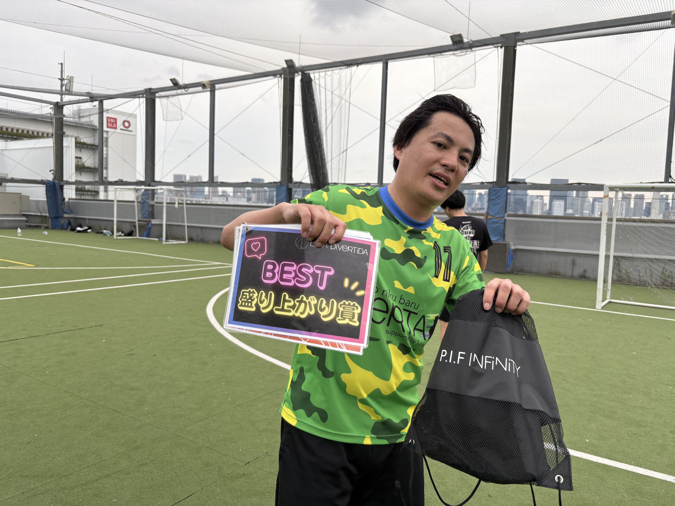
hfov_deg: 67.3
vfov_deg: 53.1
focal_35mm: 26
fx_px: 507
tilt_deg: -3.4
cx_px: 338
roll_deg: -2.3
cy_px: 253
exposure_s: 1/241
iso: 40
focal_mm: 5.96
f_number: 1.6
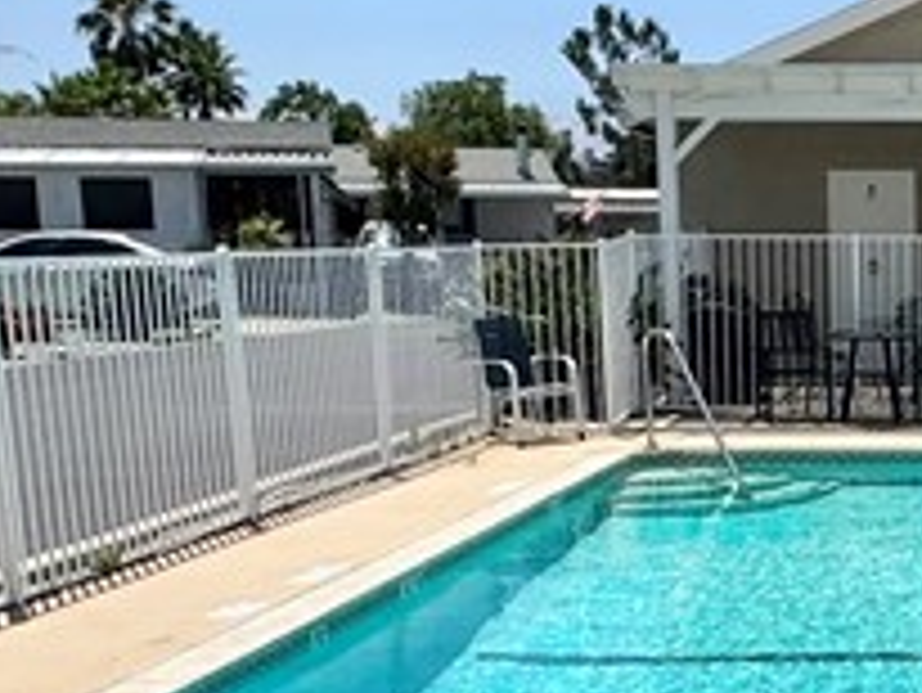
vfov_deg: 20.7
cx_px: 1034
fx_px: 1866
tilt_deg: -10.8
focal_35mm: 70
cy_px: 580
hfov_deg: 25.6
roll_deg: -0.3
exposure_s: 1/4132
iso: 40
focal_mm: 2.22
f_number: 2.2
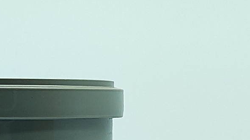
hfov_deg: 24.3
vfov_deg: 13.3
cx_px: 21
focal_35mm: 85
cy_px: 217
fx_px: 563
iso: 200
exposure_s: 1/200
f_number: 1.89
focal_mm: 5.89
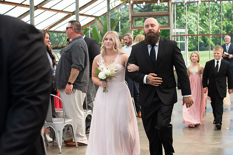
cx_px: 116
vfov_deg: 19.5
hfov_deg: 28.8
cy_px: 78
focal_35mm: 70
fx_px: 453
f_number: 5.6
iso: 160
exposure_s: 1/200
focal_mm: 70
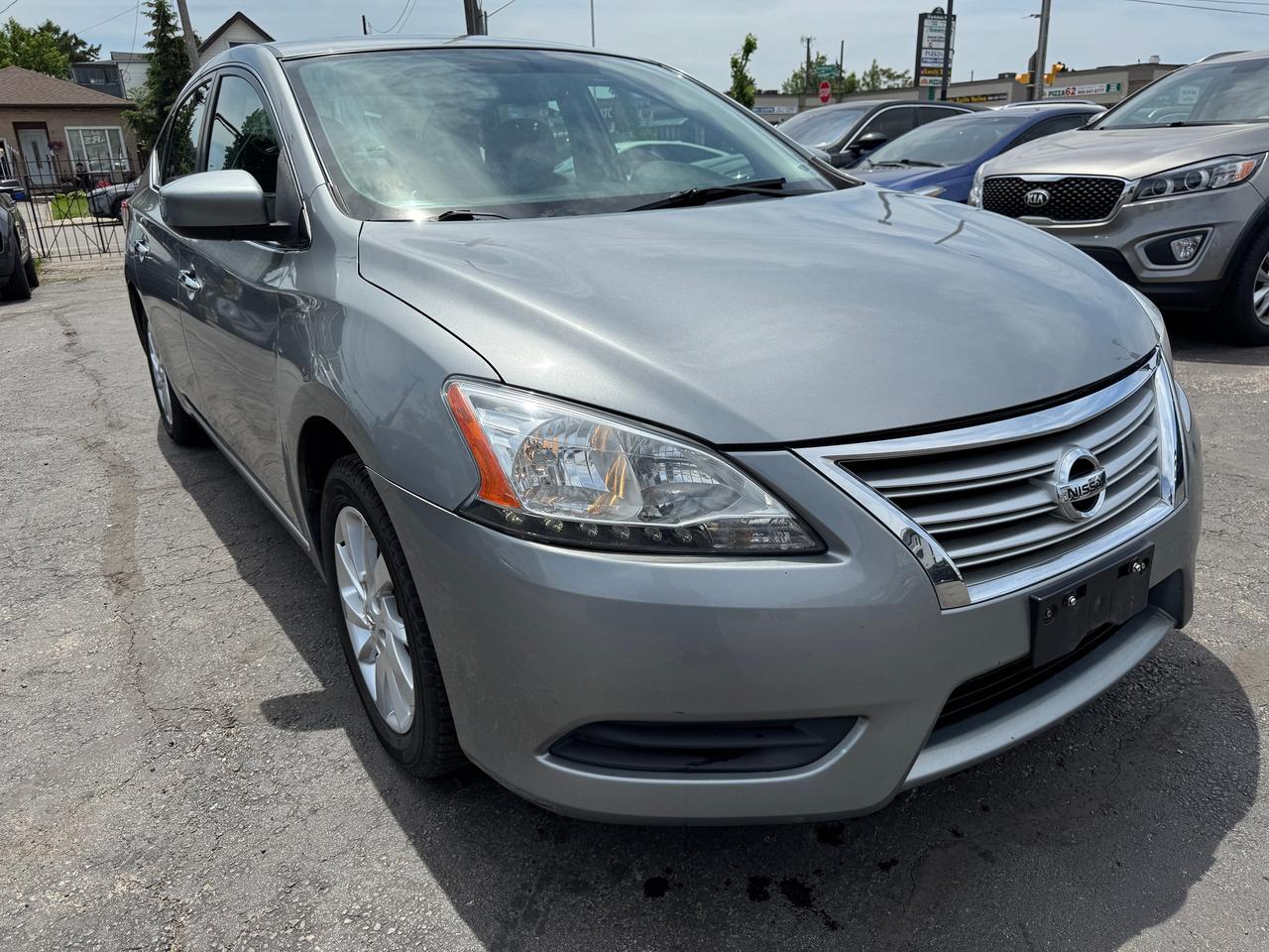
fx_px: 880
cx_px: 634
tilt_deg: -20.0
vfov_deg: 56.8
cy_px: 476
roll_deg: +1.2
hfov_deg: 71.6
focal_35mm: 24
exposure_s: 1/6410
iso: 80
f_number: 1.78
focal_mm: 6.76
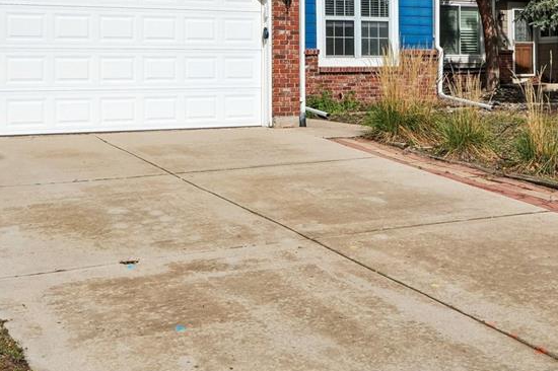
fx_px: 844
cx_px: 290
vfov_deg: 24.1
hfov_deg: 36.6
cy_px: 34
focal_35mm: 54
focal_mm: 19.5
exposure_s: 1/2000
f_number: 10
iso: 640
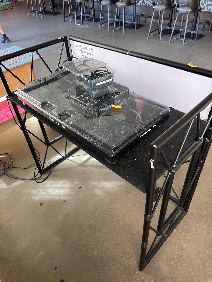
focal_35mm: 26
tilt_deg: -40.5
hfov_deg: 53.1
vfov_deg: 67.3
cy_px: 141
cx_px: 106
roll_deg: +5.1
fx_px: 212
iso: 125
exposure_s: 1/73
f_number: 1.5
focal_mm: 5.7
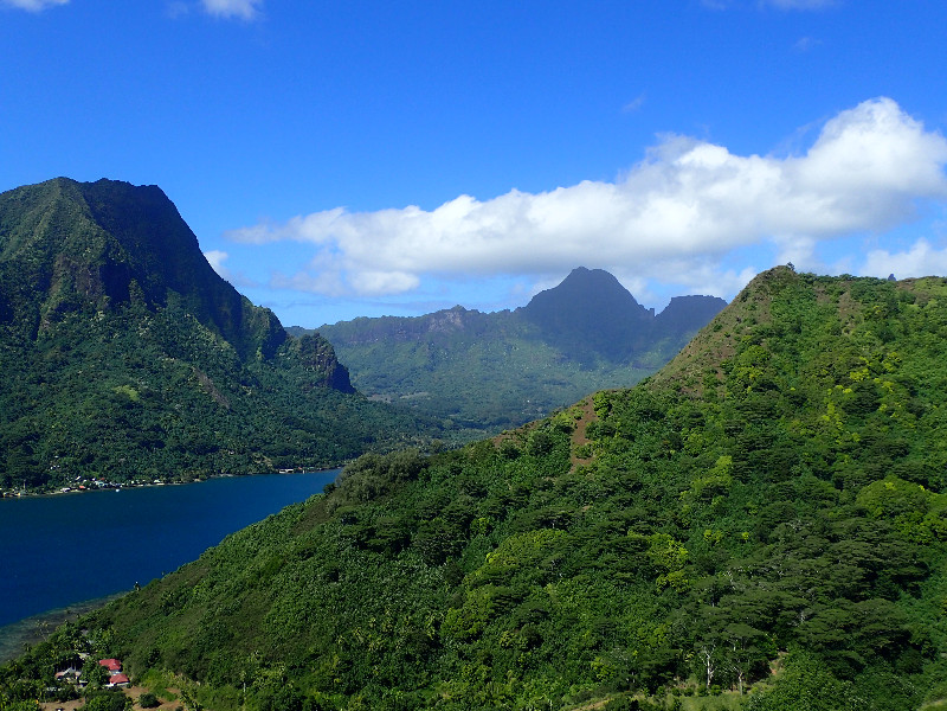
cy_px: 356
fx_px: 875
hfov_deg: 56.8
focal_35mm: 32
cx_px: 474
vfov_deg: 44.2
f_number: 9
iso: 100
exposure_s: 1/160
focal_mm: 5.87
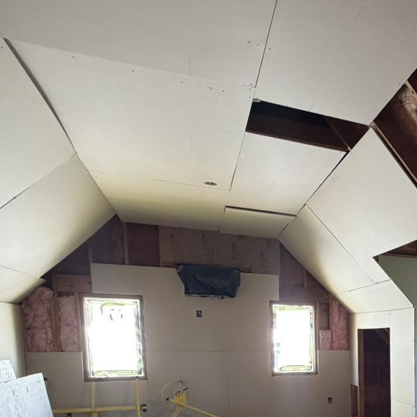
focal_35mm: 35
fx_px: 477
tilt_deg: -6.3
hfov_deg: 38.7
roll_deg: -0.2
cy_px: 384
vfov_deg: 42.8
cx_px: 462
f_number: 2.2
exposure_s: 1/121
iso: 320
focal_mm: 2.22
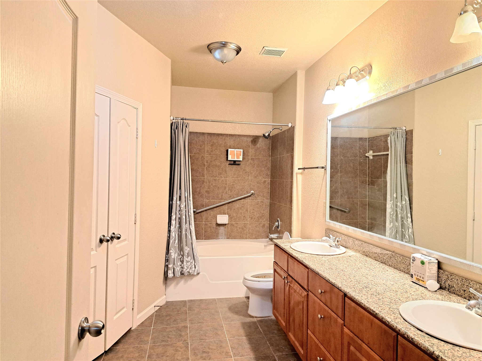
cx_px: 241
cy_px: 180
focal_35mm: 24
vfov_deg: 56.8
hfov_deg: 71.6
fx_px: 334
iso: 500
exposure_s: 1/40
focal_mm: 5.23
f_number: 1.8
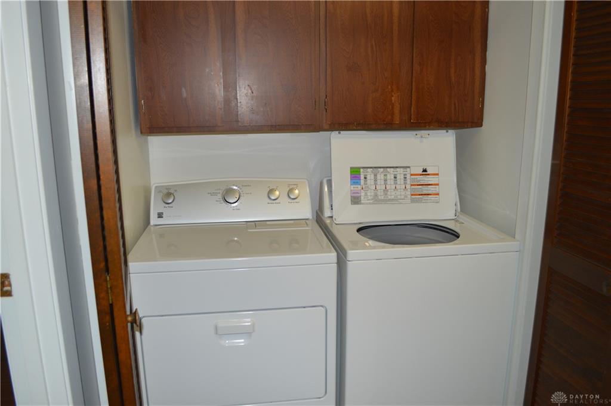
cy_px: 203
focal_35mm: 27
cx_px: 306
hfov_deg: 67.4
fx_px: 458
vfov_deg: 47.8
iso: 640
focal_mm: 18
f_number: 3.5
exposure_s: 1/60
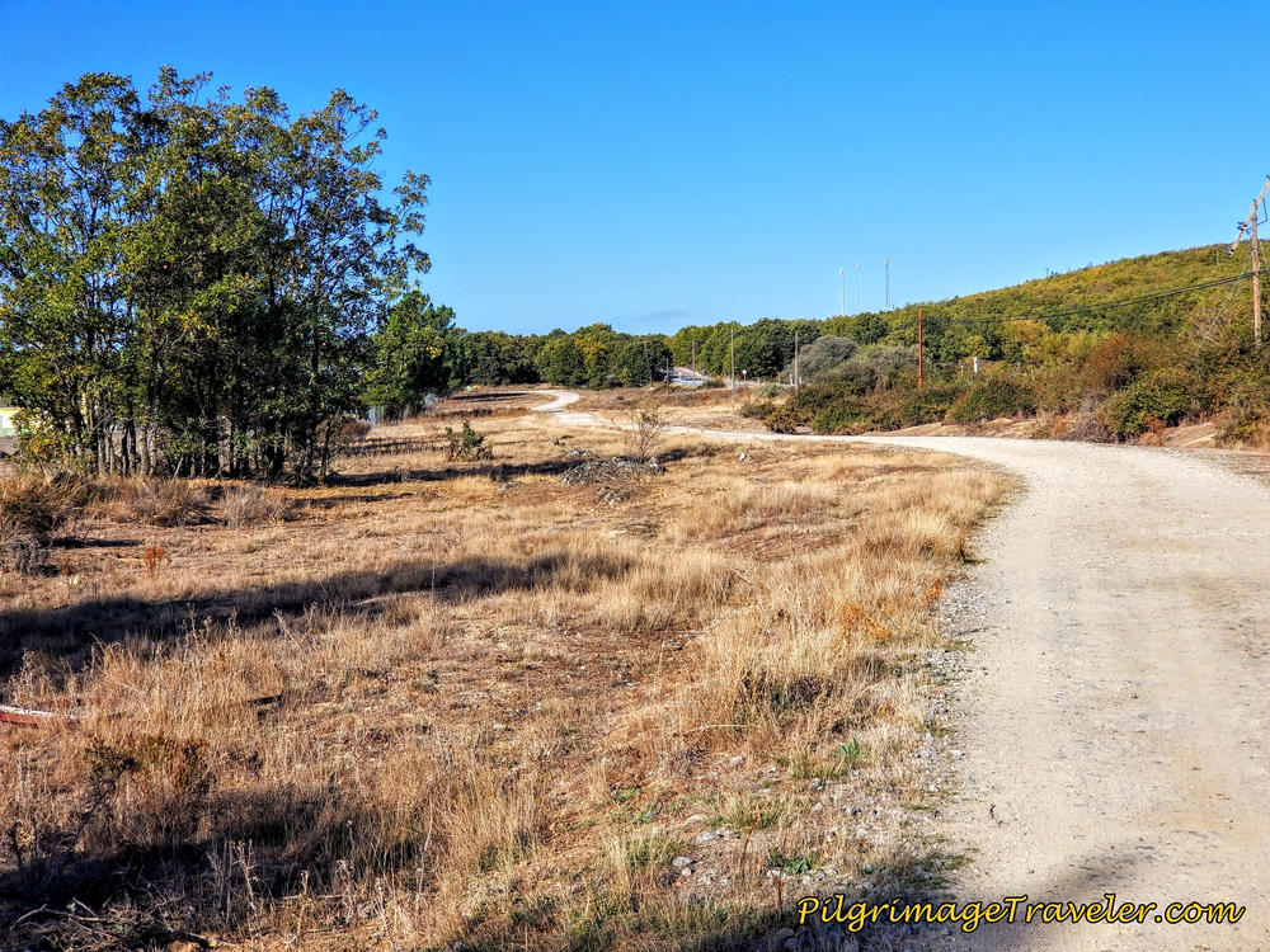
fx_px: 1908
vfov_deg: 28.0
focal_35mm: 52
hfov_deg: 36.8
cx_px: 635
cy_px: 476
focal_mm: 6
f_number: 2.4
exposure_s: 1/873
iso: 25
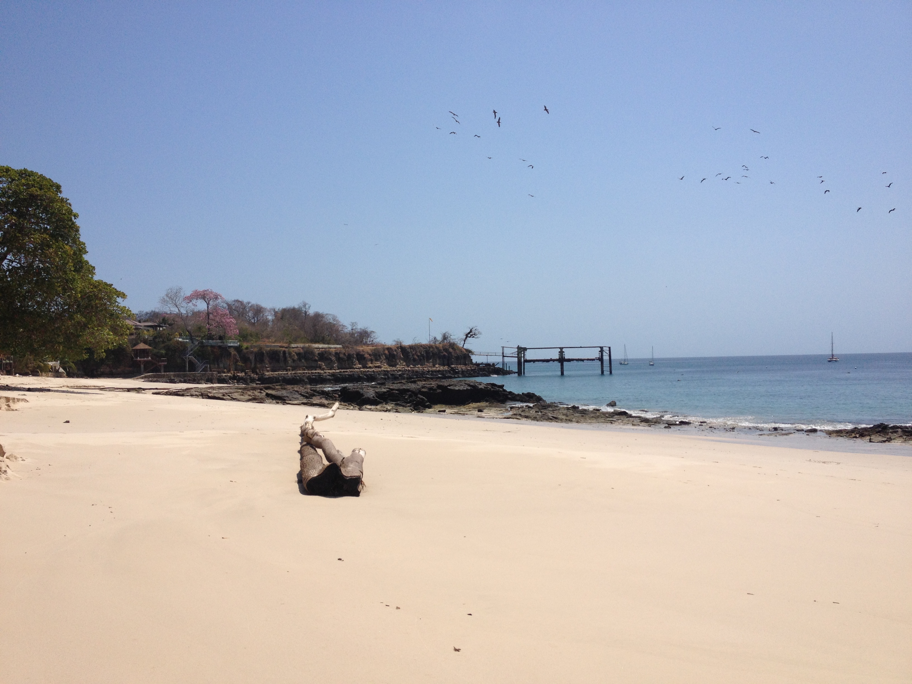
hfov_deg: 52.6
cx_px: 456
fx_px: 922
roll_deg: +1.5
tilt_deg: -1.6
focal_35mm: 35
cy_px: 342
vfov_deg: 40.7
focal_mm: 4.28
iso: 50
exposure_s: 1/4255
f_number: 2.4
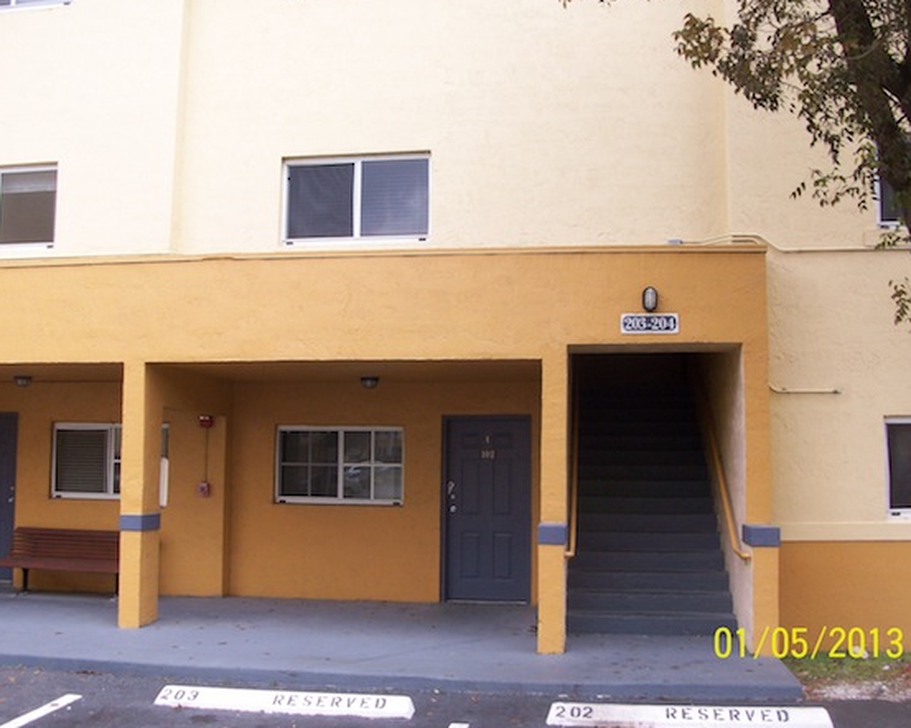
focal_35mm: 36
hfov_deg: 50.3
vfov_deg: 41.1
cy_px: 362
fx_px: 970
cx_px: 460
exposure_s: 1/89.4
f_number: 2.8
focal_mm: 5.7
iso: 64
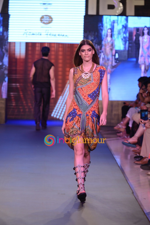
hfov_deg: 10.6
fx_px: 812
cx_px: 75
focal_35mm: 130
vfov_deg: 15.8
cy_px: 112
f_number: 4.5
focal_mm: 130
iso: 800
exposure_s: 1/250
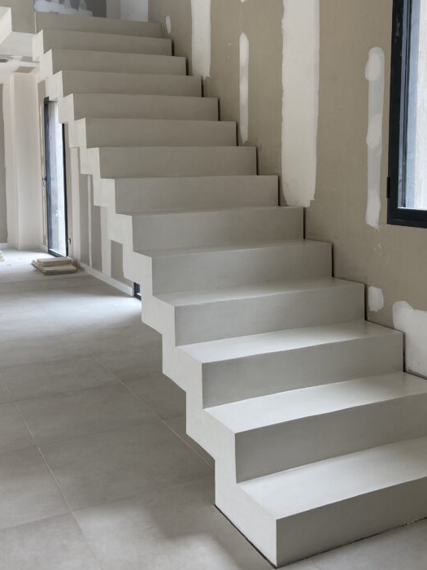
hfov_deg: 37.7
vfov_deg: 48.7
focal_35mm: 38
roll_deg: -0.2
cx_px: 198
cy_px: 224
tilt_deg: -4.4
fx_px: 626
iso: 50
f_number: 1.8
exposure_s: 1/121
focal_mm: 4.25
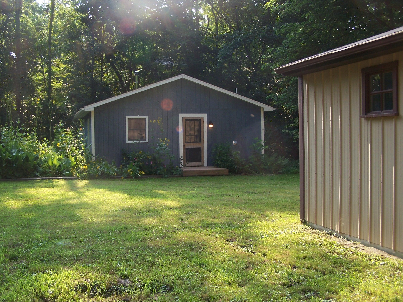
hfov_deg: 46.8
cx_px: 202
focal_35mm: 40
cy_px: 151
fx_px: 466
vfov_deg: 36.0
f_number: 2.8
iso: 80
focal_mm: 6.7
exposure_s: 1/250
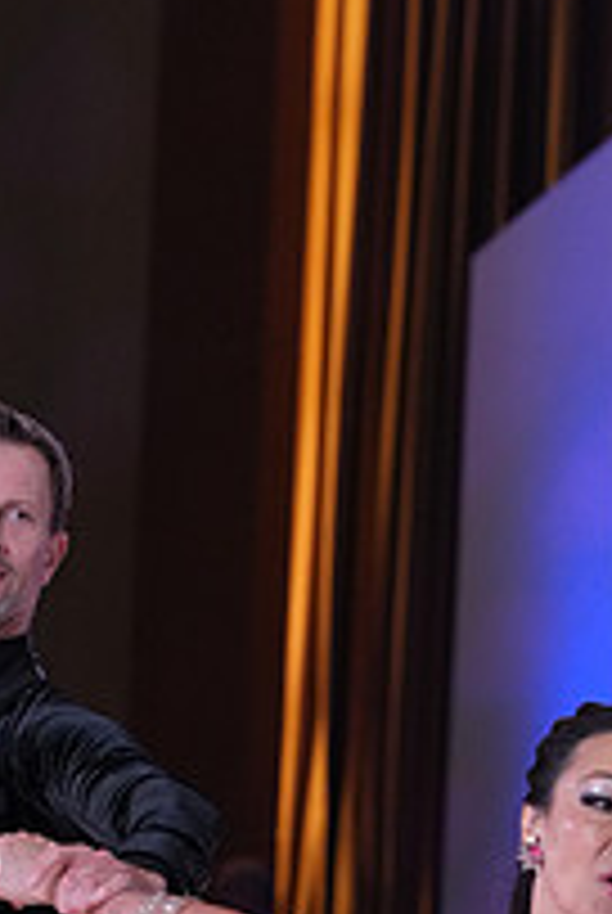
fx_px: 9783
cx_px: 277
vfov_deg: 5.3
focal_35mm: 385
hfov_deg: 3.6
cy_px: 1234
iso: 2500
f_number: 6.3
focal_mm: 135
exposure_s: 1/200
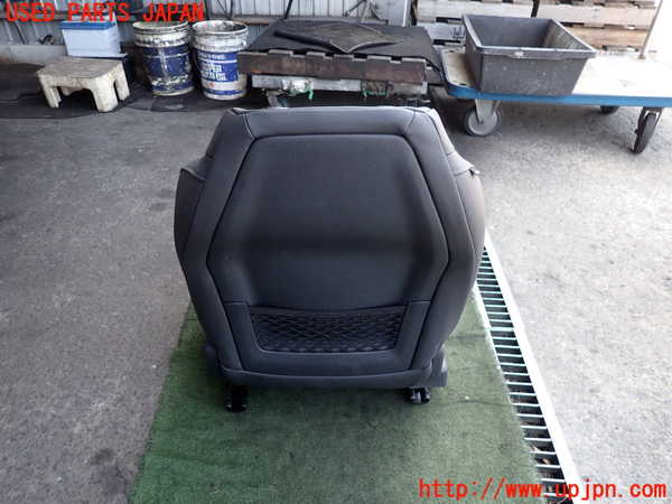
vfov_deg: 54.9
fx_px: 485
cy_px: 252
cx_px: 336
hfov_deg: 69.4
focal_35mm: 25
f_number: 2
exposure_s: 1/100
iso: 100
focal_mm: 4.5
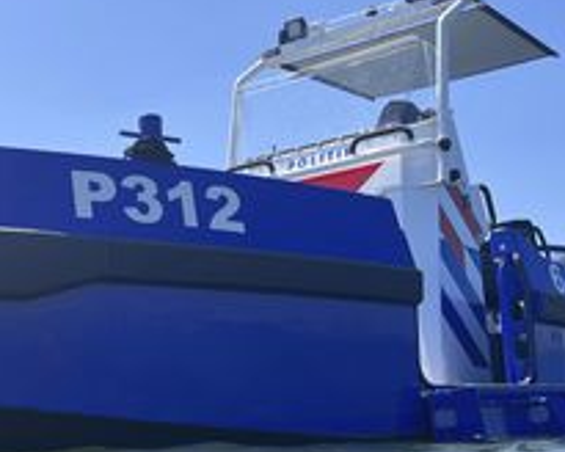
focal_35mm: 62
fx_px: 1037
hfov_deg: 30.4
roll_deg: +6.5
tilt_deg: +10.9
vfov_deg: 24.6
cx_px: 243
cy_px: 255
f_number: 1.6
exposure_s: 1/3623
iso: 50
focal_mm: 5.1
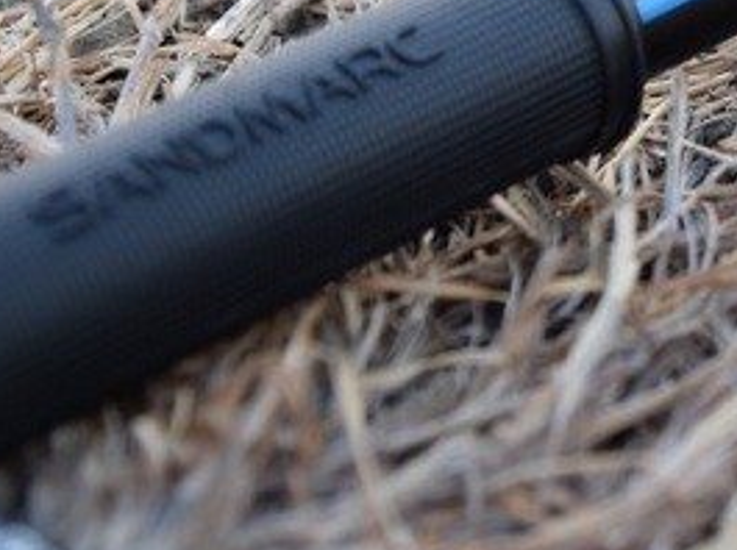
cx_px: 809
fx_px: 3338
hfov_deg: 12.4
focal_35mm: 157
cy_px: -89
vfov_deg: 9.3
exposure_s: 1/60
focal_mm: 40
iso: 200
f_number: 4.5
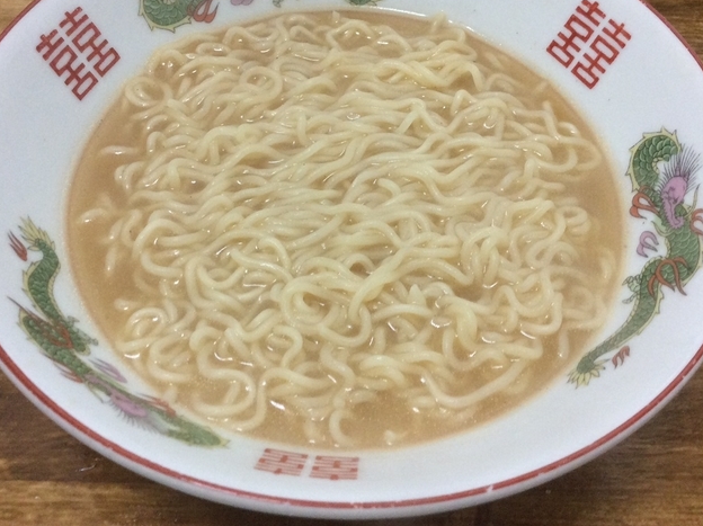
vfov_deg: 35.0
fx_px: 832
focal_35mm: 41
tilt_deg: -52.8
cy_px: 212
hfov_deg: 45.8
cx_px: 345
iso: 100
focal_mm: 3.3
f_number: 2.4
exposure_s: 1/24
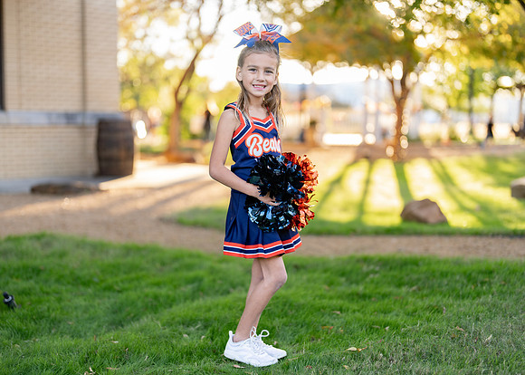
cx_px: 256
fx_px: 793
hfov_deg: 36.6
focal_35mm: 53
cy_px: 188
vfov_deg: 26.6
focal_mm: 50
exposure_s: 1/400
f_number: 1.2
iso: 100
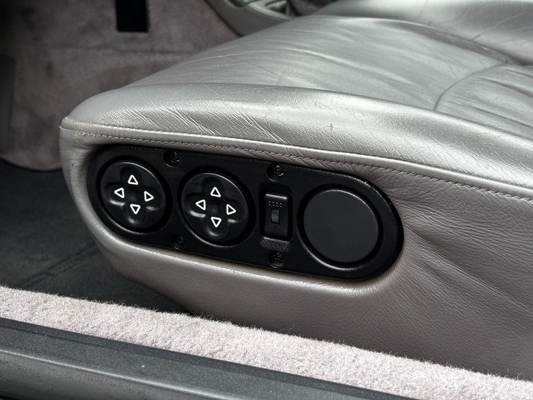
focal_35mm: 52
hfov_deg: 36.8
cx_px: 266
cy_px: 200
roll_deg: +1.4
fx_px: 801
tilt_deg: -21.2
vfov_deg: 28.0
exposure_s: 1/157
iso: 25
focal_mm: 5.96
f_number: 1.6
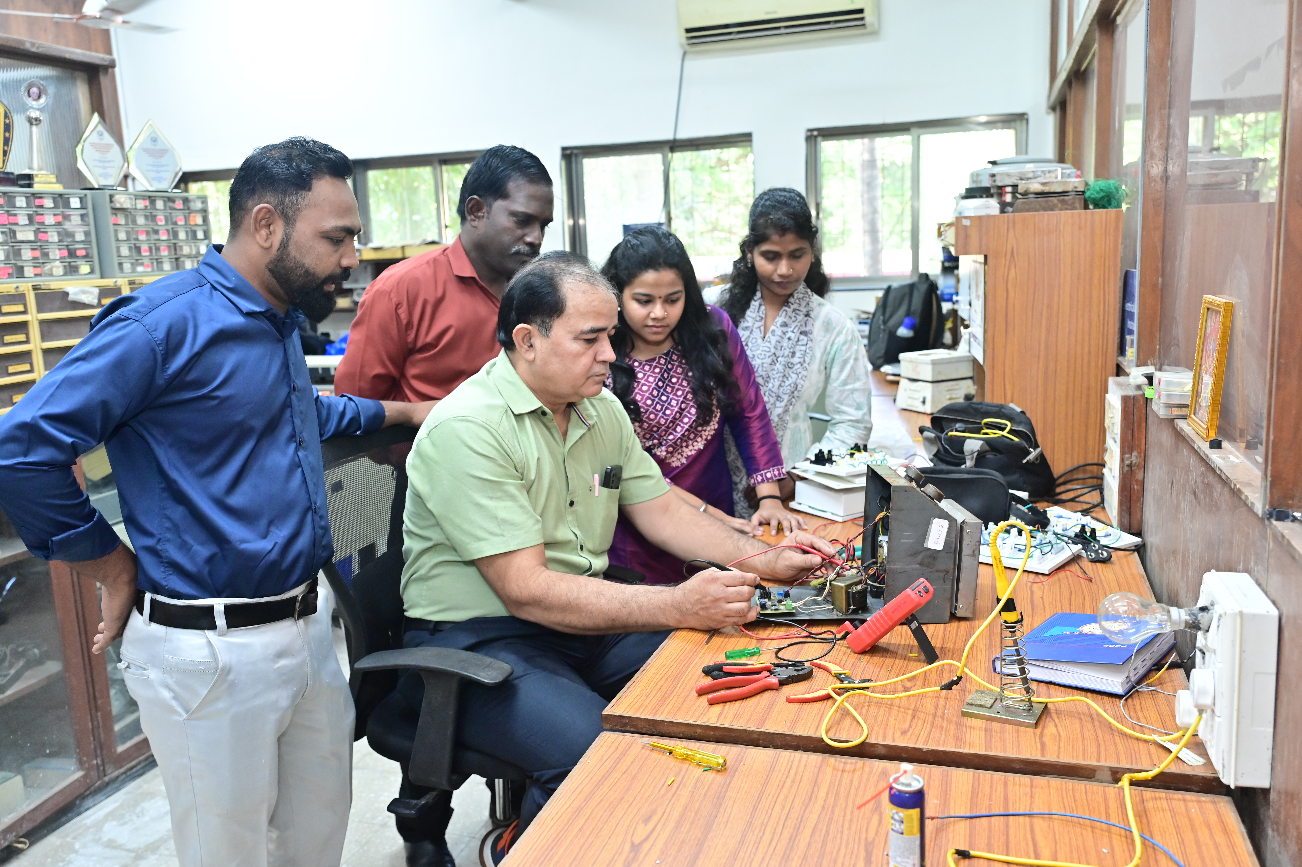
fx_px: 1084
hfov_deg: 62.0
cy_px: 434
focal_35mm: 30
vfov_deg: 43.6
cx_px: 651
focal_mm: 30
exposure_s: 1/125
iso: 2500
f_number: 4
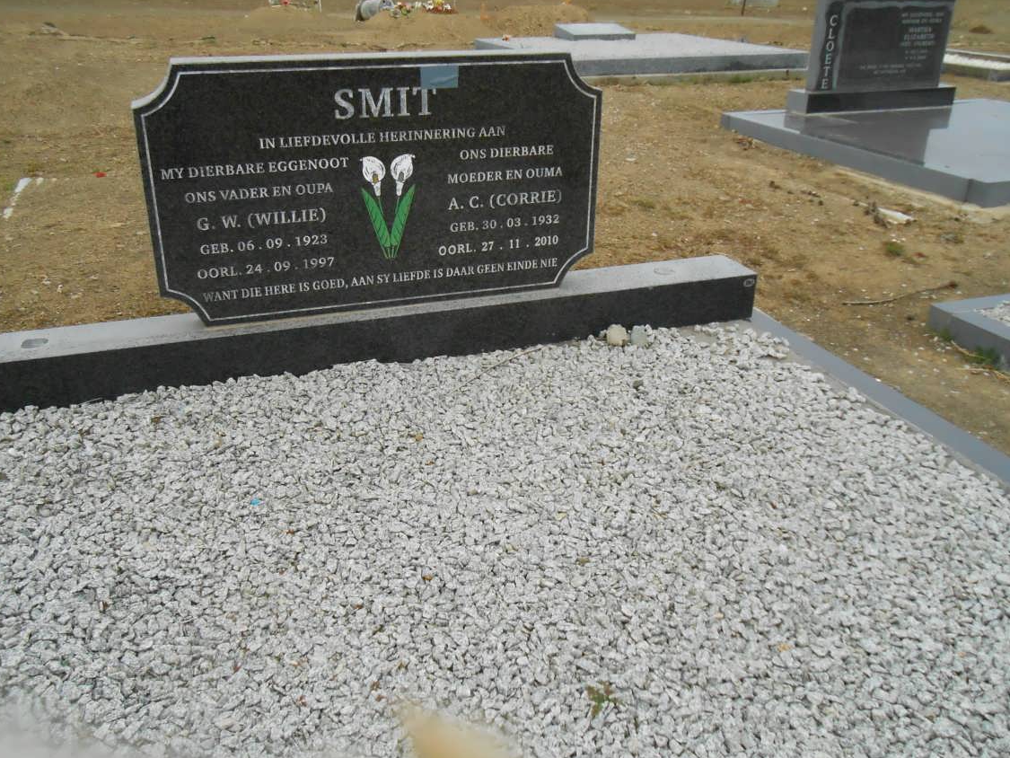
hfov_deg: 56.8
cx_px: 487
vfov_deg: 44.2
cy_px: 366
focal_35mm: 32
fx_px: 934
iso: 320
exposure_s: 1/250
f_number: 3.8
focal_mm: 5.3
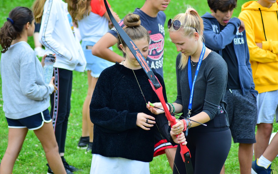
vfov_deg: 5.5
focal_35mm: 238
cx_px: 139
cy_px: 92
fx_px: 1800
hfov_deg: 8.8
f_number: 4.5
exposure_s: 1/1000
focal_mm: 155
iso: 500
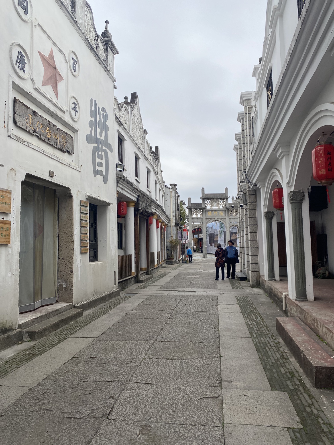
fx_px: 334
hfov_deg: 53.1
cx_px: 167
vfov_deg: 67.3
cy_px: 222
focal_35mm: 26
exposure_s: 1/2410
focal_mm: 4.25
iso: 32
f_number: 1.8
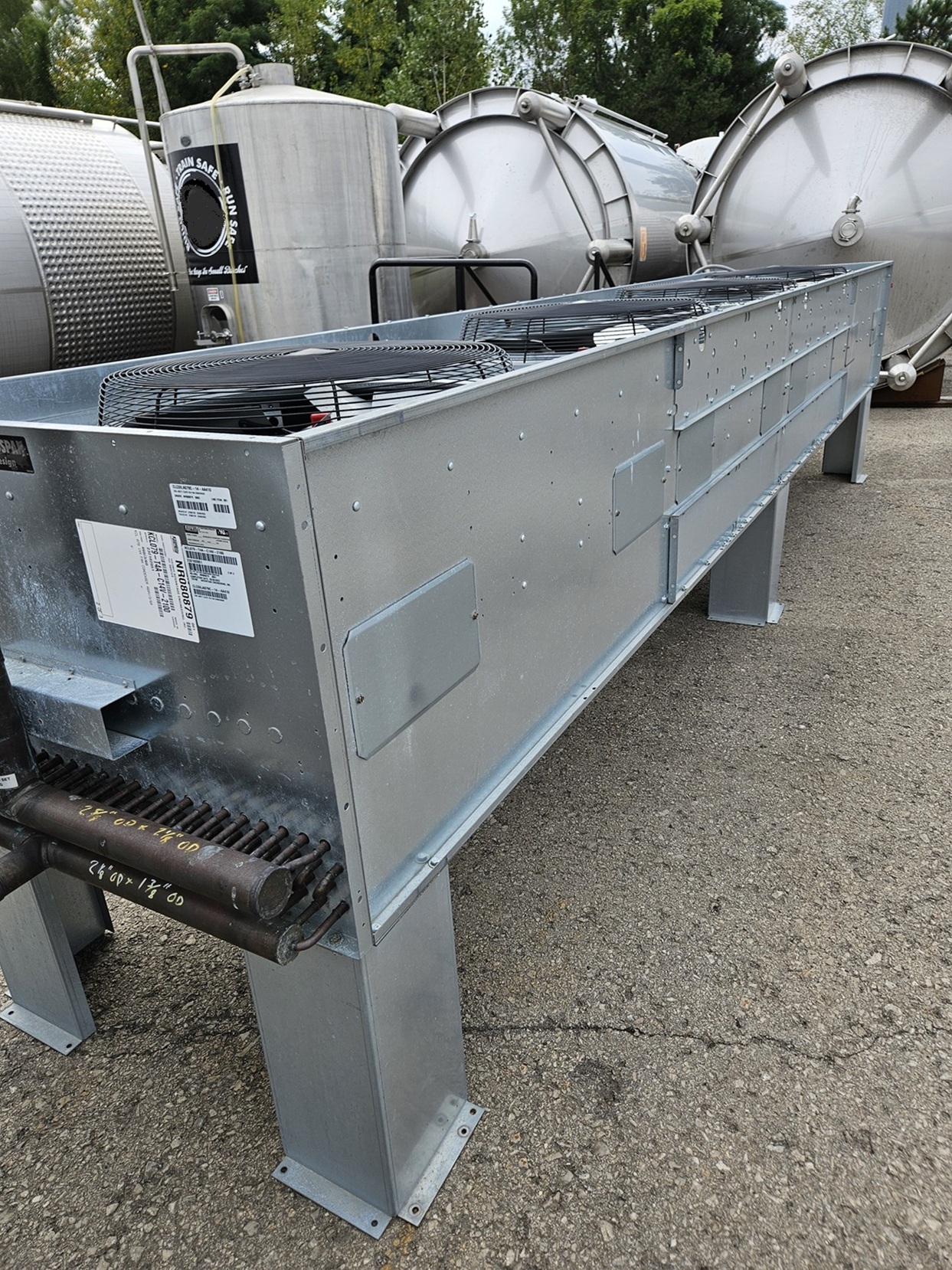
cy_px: 635
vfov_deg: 73.9
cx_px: 476
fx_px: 844
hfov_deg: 58.9
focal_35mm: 23
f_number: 1.8
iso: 25
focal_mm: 5.4
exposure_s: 1/607
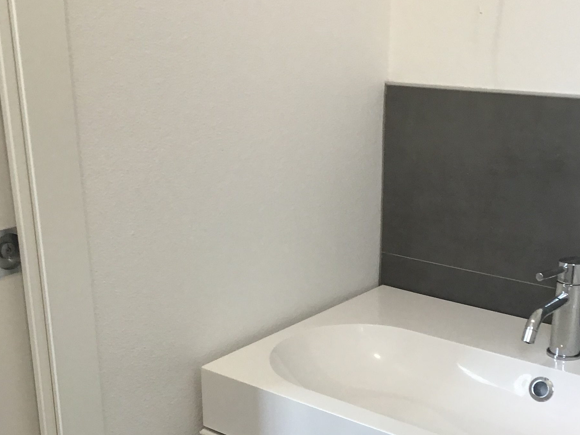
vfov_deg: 25.8
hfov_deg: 34.3
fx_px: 938
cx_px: 269
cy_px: 317
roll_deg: +0.4
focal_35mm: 56
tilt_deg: -21.4
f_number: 2.4
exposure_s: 1/33
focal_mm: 3.3
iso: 25
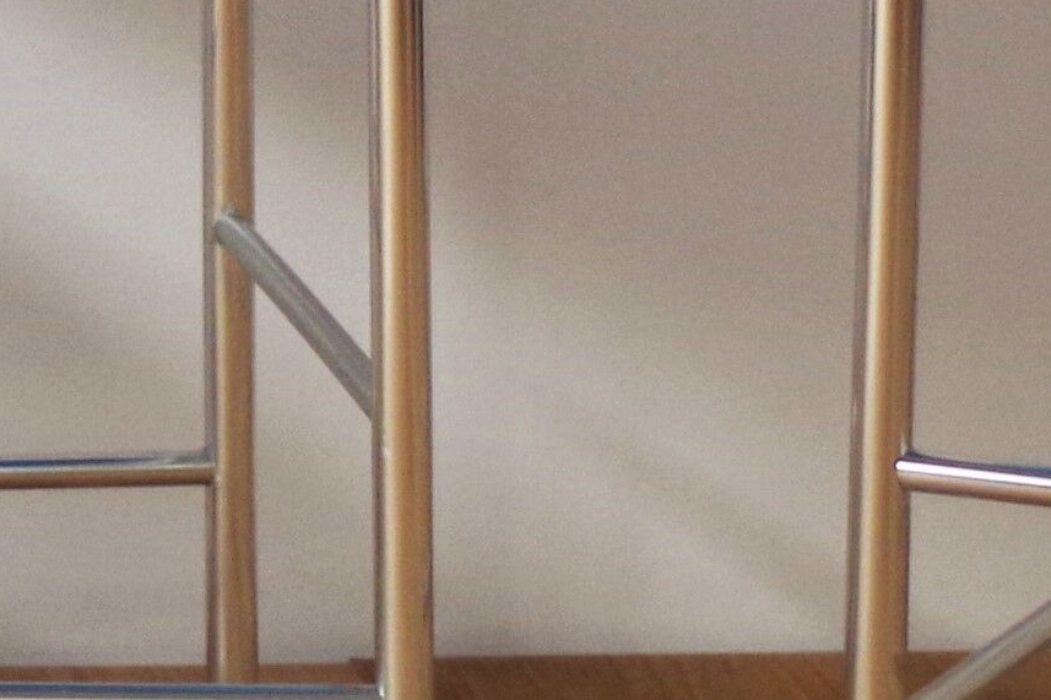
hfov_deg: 9.0
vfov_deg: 6.0
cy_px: -1015
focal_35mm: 217
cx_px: -1025
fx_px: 6334
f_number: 4
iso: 200
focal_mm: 21.25
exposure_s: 1/50
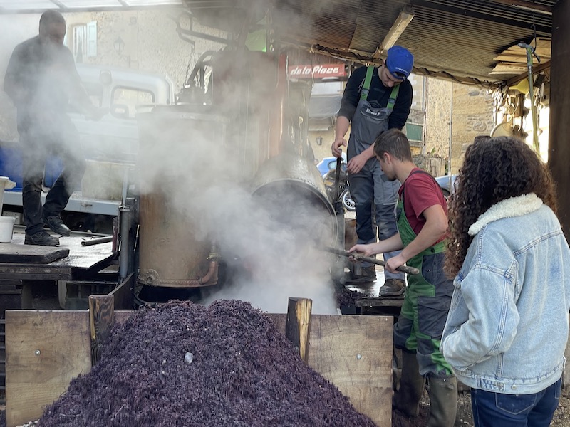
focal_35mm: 52
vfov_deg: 28.0
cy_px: 214
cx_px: 285
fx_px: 856
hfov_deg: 36.8
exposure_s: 1/99
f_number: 2
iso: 40
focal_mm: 6
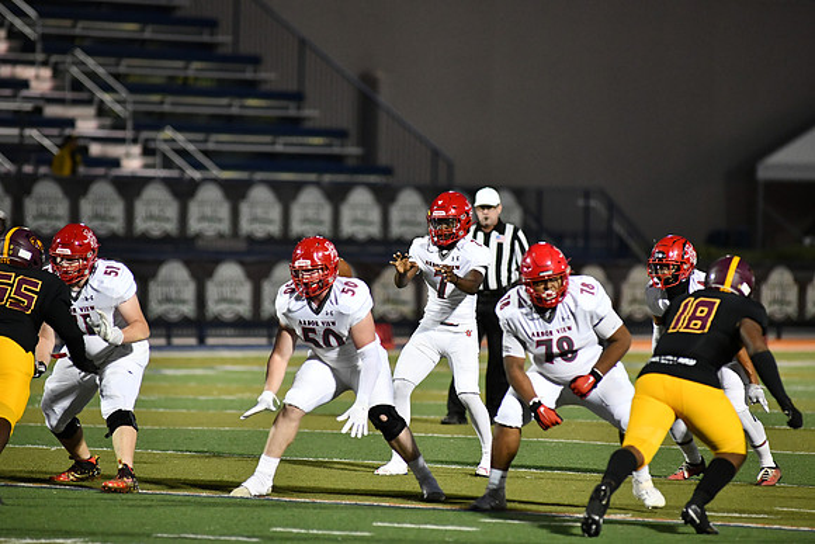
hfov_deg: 6.9
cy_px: 272
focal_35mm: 300
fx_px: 6793
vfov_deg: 4.6
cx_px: 408
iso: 5600
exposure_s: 1/1250
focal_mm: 300
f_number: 4
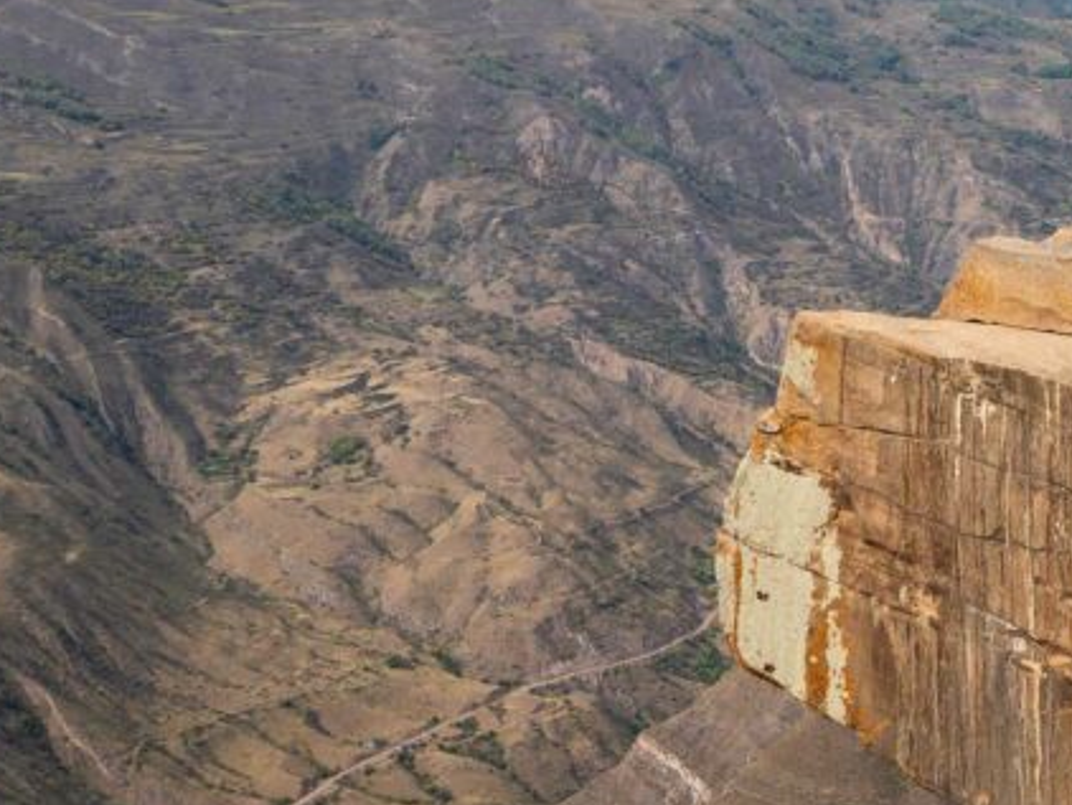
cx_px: 1265
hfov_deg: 21.7
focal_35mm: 84
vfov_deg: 17.4
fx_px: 2603
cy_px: 113
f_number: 5
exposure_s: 1/640
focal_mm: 24
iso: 100
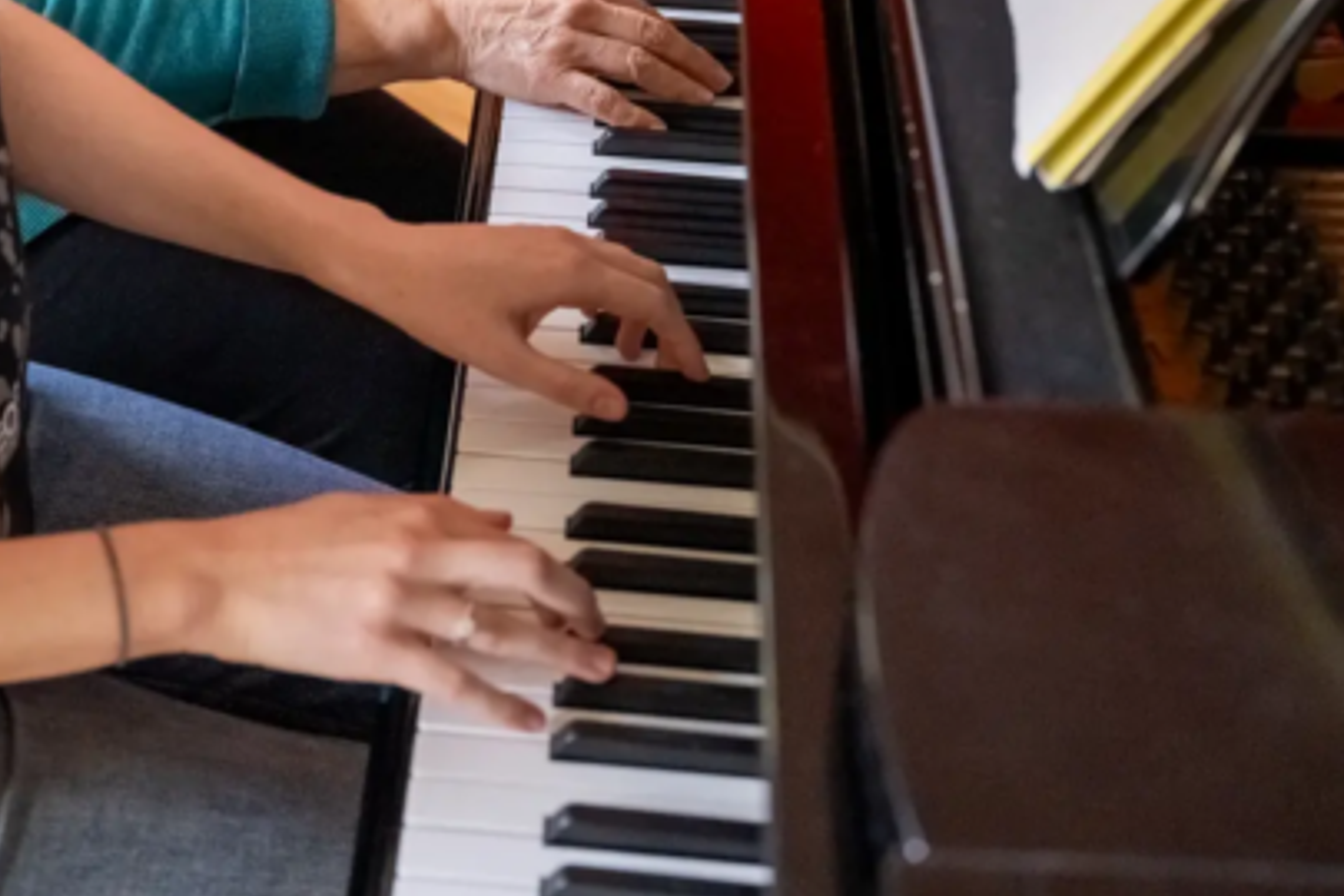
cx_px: 413
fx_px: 2277
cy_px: 156
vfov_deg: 21.9
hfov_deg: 32.5
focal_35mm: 61
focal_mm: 35
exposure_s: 1/200
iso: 3200
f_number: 3.5
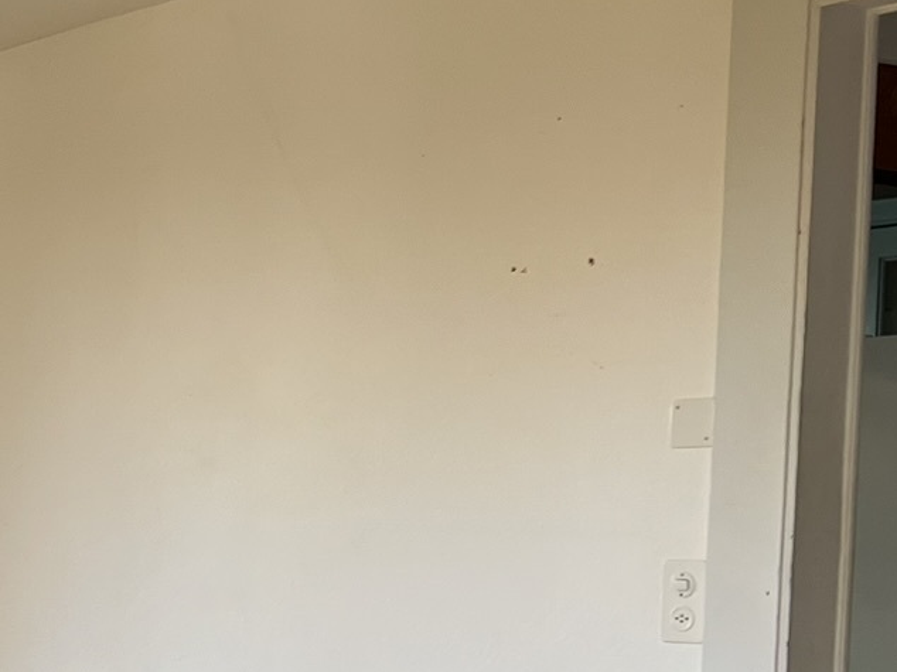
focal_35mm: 84
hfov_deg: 19.8
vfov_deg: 17.2
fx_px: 2176
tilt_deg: -3.9
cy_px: 666
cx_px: -498
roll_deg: -0.6
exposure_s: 1/121
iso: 80
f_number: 1.5
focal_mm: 5.7
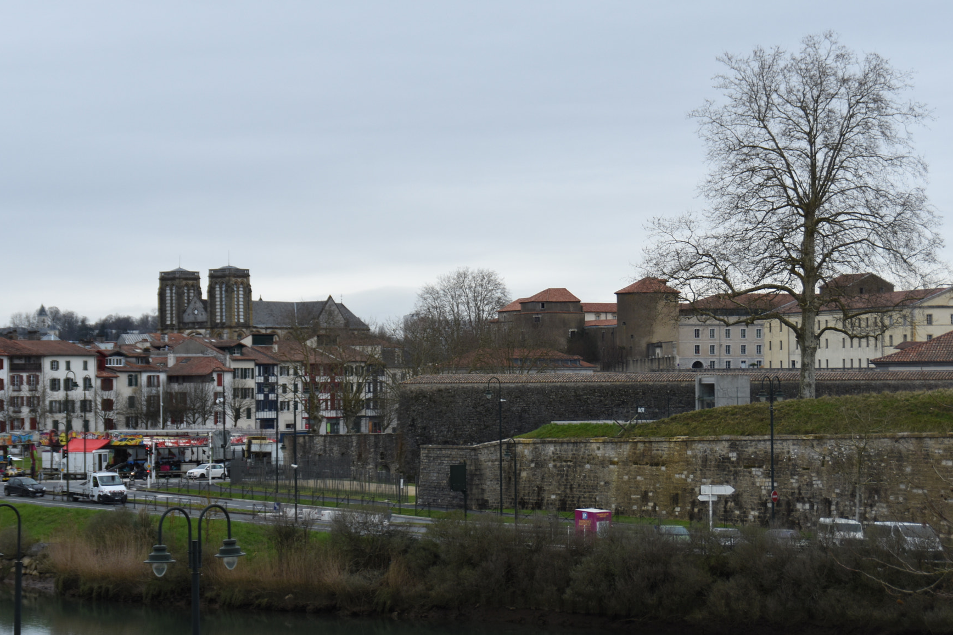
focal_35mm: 92
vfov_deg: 14.9
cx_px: 429
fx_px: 2435
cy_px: 326
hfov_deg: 22.1
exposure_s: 1/400
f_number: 6.3
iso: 320
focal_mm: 52
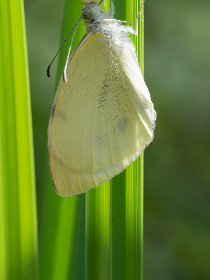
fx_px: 1432
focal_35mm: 177
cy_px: 108
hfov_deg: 8.4
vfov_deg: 11.2
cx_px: 151
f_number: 5.6
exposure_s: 1/160
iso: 200
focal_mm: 60
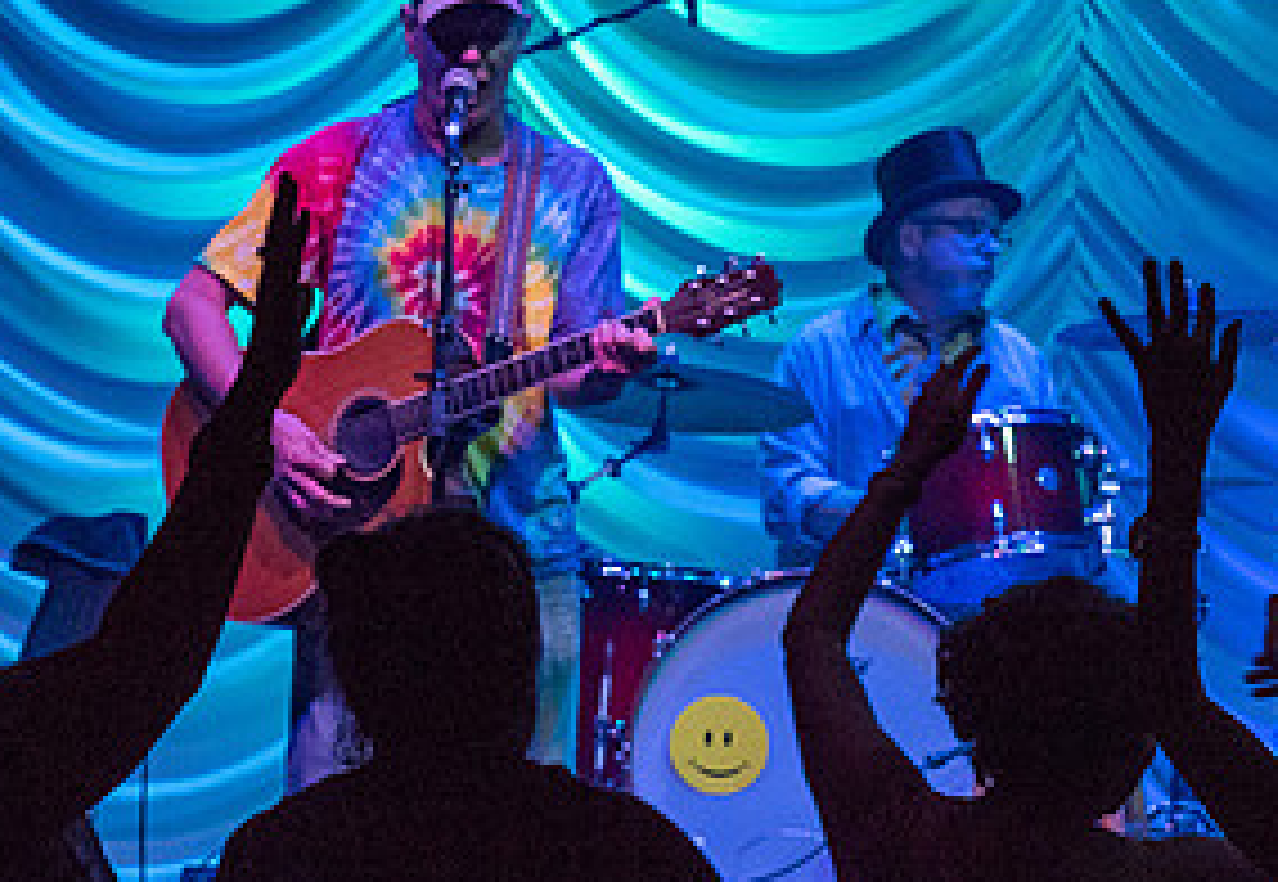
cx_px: 591
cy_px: 713
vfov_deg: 5.2
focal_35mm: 268
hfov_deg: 7.6
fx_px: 9618
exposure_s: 1/160
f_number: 5.6
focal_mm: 102
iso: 2500
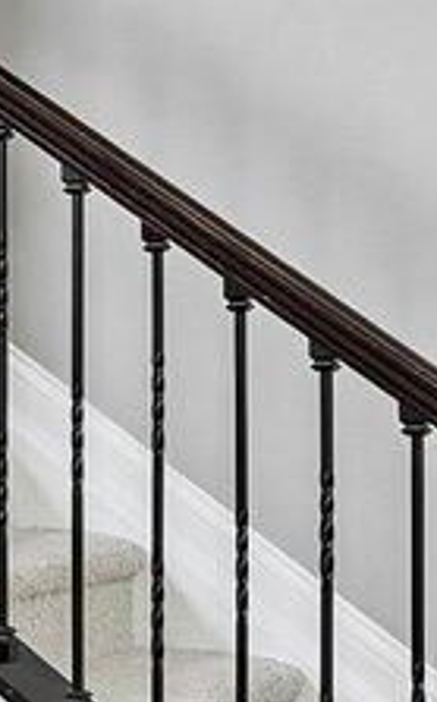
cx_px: -1044
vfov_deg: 16.0
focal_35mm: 131
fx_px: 2501
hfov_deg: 8.0
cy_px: 310
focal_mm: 14
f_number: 4
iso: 400
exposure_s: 1/90
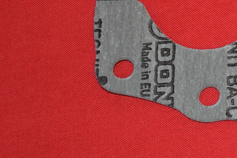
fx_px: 1506
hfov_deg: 8.3
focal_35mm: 229
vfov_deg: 6.0
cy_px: -11
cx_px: 554
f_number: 5
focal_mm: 29
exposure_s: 1/25
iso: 160
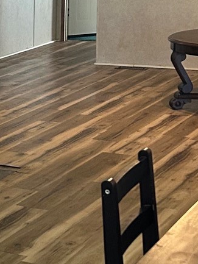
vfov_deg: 16.0
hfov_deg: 11.3
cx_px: -137
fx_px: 938
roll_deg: +1.4
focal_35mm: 123
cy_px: 110
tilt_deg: -12.4
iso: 200
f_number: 1.5
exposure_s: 1/60
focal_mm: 5.7
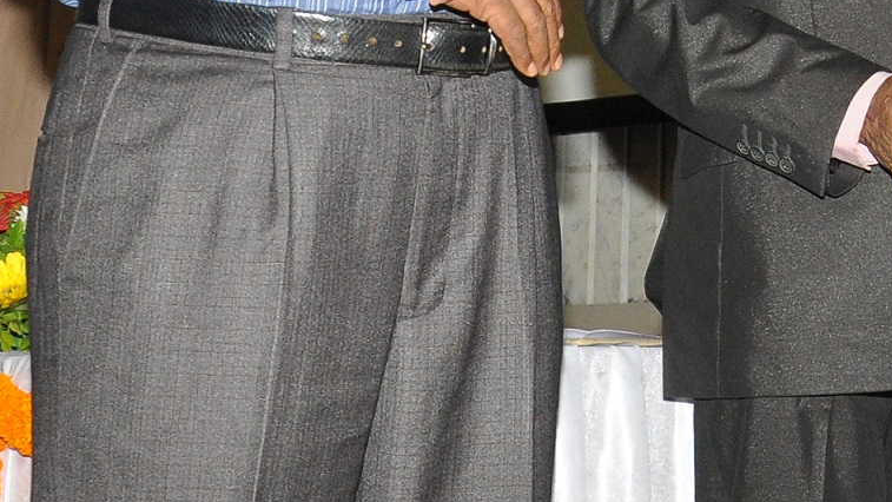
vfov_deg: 8.0
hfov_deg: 13.8
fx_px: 3501
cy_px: -259
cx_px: 1278
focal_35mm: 148
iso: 1000
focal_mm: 26
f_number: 6.3
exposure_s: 1/125
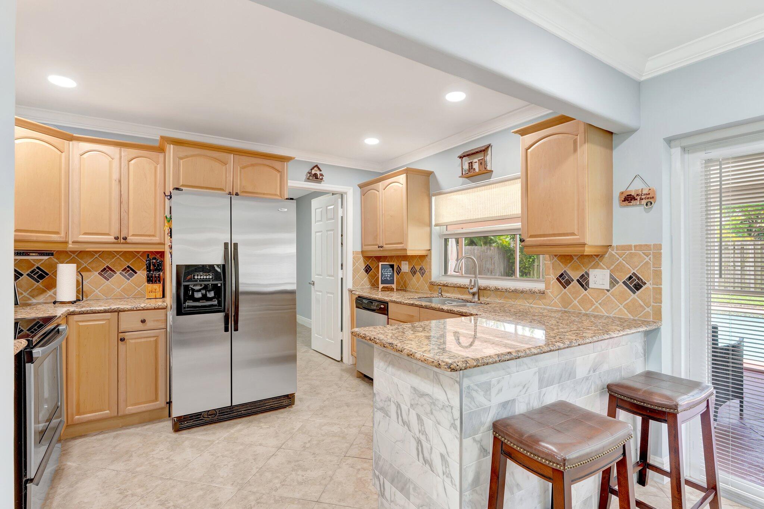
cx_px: 382
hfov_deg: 92.9
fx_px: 363
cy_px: 254
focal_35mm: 17
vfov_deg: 70.1
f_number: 8
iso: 400
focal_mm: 17.1
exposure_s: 1/2.5
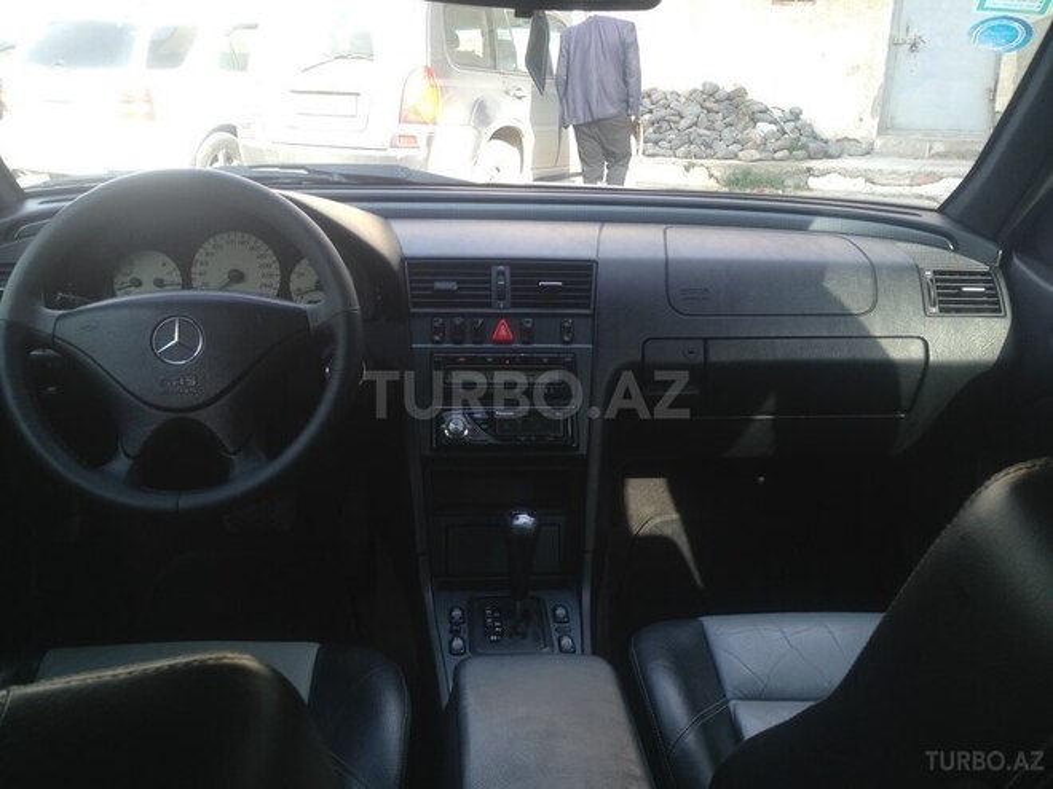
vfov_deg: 42.9
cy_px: 394
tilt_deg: -15.9
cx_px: 526
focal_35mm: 33
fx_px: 1004
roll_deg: -1.5
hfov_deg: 55.4
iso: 50
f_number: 2.4
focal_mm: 4.12
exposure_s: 1/150
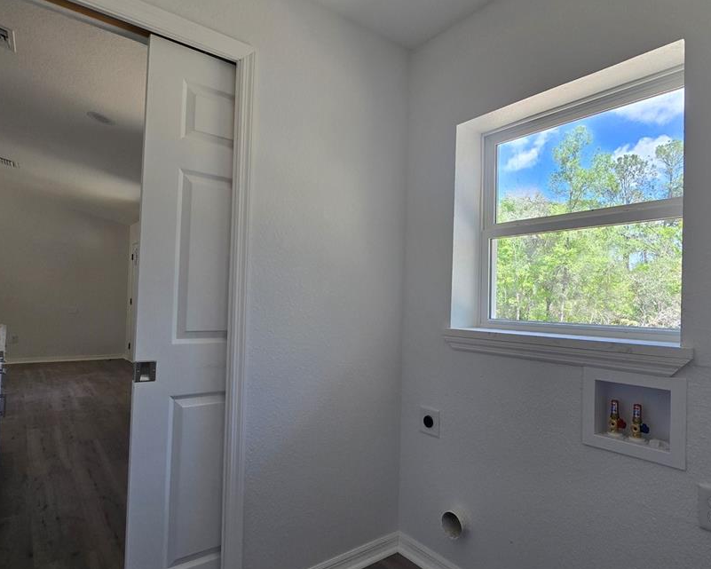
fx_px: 400
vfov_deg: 70.9
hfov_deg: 83.0
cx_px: 390
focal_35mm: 19
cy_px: 289
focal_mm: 2.2
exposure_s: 1/170
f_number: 2.2
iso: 50
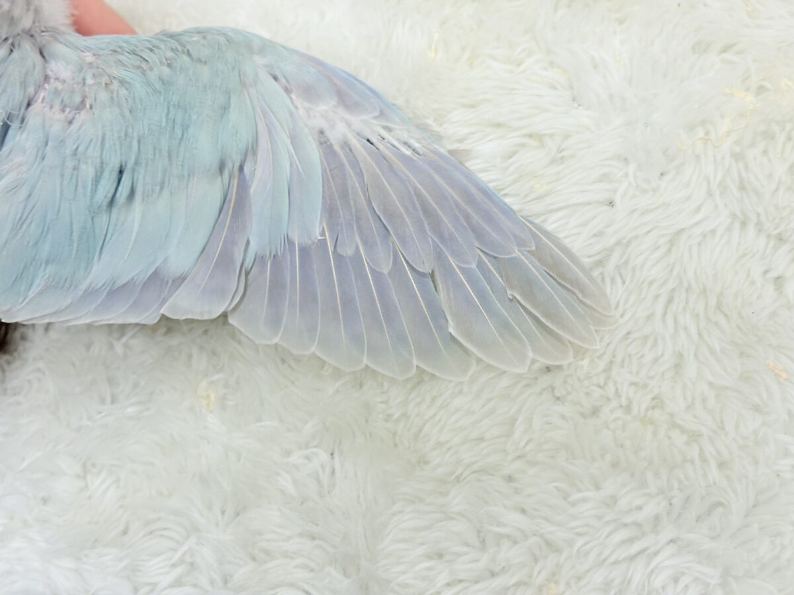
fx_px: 1193
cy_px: 298
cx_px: 397
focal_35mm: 52
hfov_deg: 36.8
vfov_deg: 28.0
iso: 80
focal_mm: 5.96
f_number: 1.6
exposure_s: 1/100
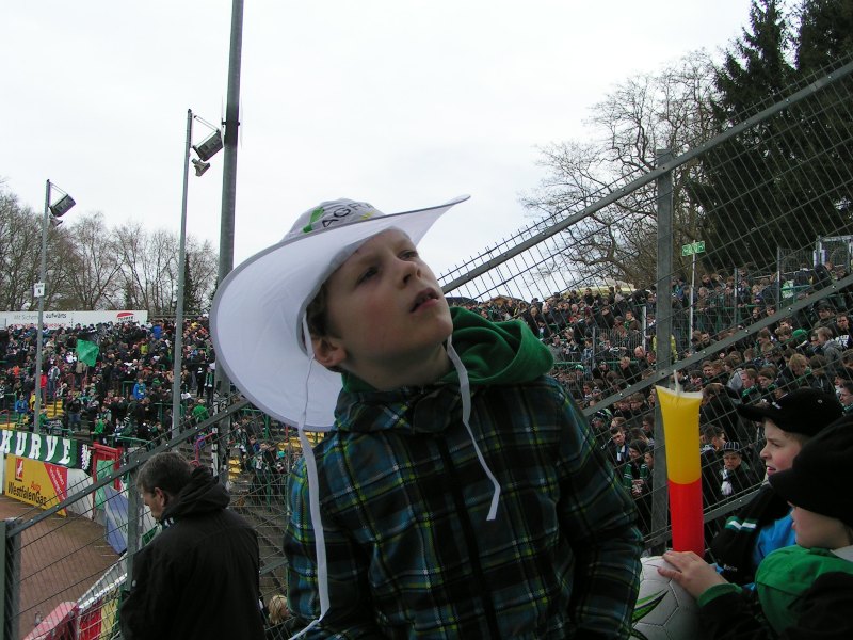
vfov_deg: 37.7
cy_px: 320
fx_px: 936
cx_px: 426
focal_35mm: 38
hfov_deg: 49.0
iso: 50
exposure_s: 1/250
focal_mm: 5.8
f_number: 5.6
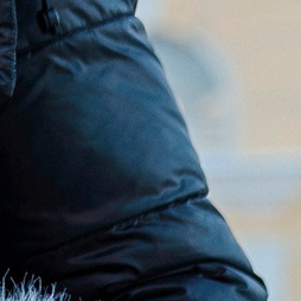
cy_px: -155
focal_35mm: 309
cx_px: -384
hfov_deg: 5.5
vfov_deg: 5.6
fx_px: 3040
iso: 100
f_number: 2.2
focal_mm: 35
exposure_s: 1/640
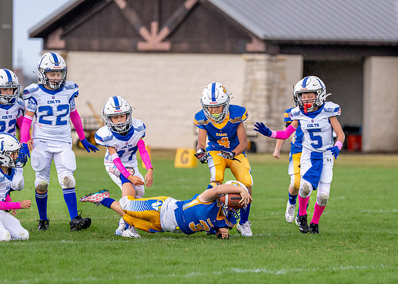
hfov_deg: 5.8
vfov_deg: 4.2
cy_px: 194
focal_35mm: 347
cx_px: 192
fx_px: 3919
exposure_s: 1/1600
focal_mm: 200
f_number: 2.8
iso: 500
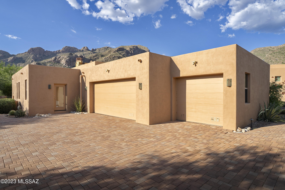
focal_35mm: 20
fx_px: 158
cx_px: 142
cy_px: 95
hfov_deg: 84.0
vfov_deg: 61.9
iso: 100
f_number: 9
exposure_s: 1/125
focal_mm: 20
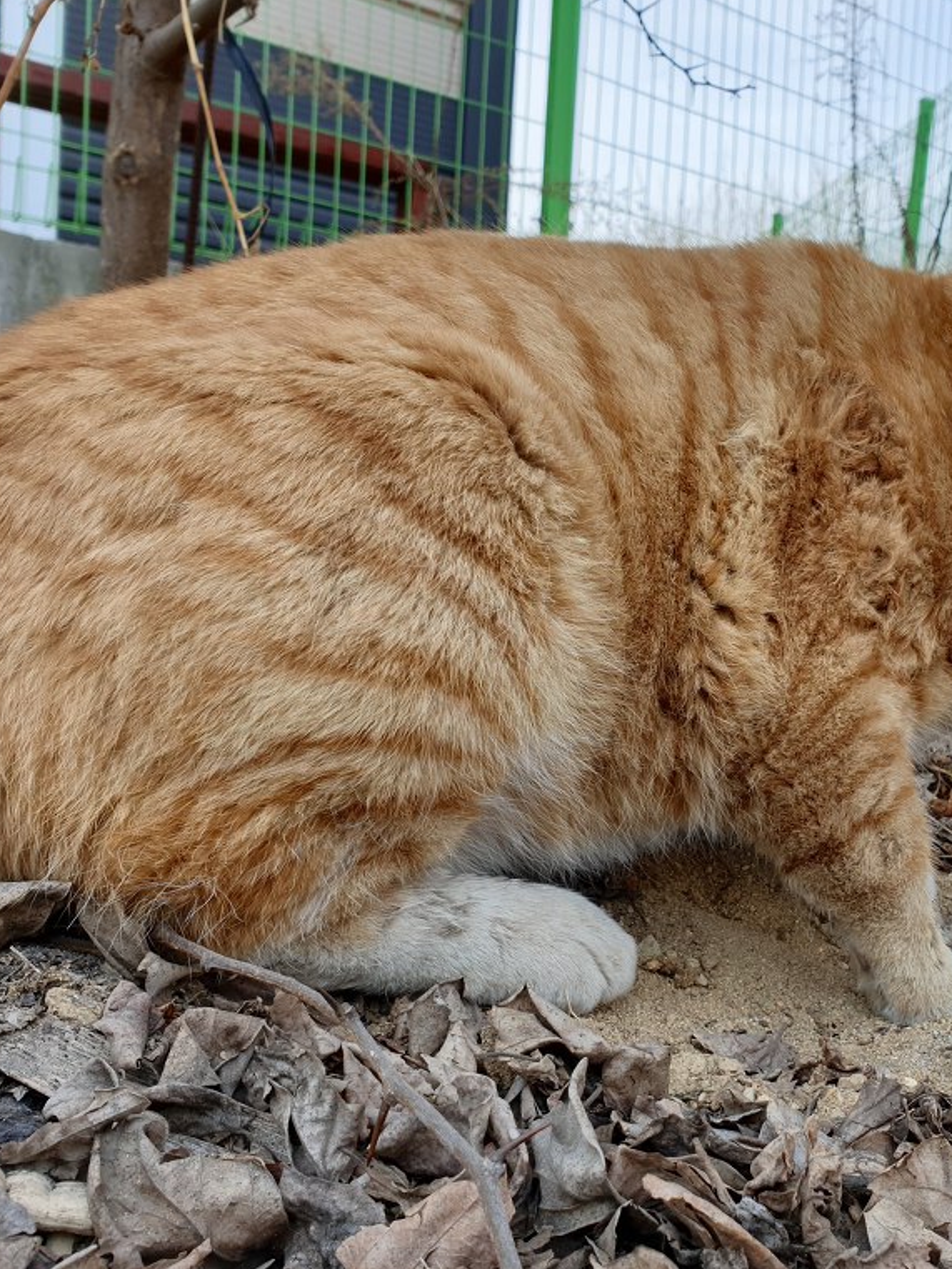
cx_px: 649
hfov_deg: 40.1
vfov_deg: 52.6
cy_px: 635
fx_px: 1283
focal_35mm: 35
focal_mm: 4.3
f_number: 2.4
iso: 50
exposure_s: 1/203
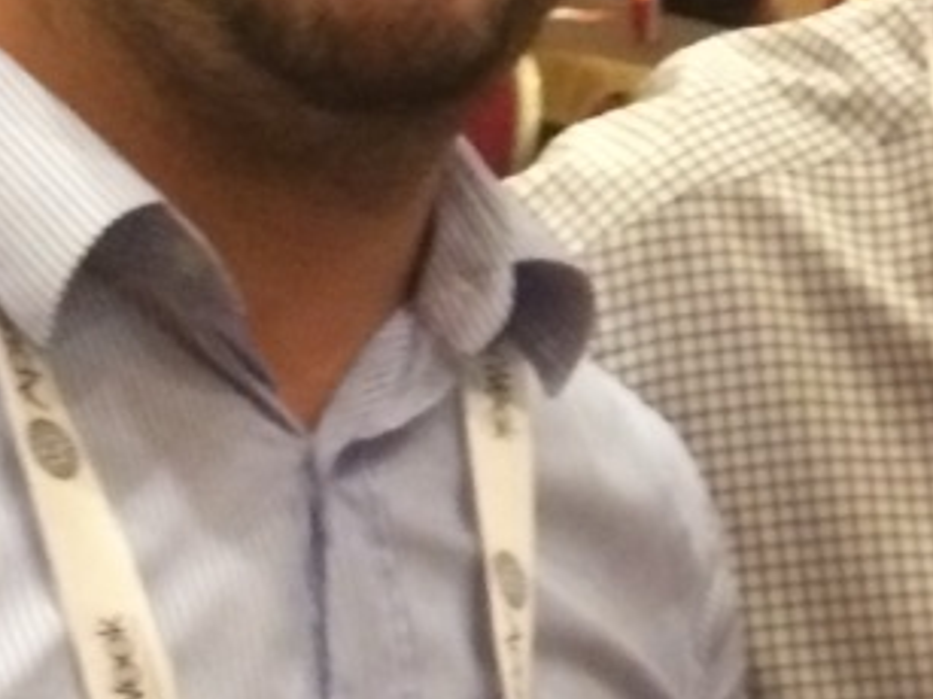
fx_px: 3691
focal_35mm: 137
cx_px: 1343
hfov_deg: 13.7
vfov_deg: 10.7
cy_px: -9
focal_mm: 4.12
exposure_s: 1/20
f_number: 2.2
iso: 320
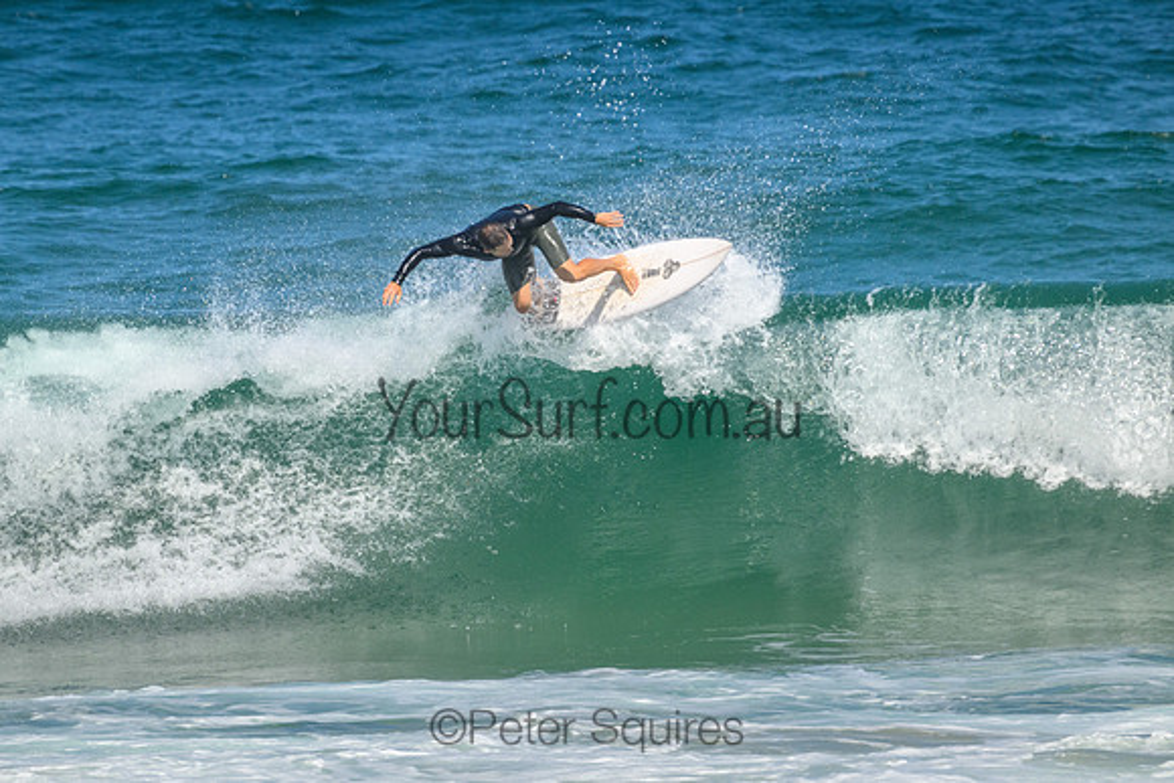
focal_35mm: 920
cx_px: 501
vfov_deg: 1.5
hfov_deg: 2.2
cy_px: 335
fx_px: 30019
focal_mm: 800
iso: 1250
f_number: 11
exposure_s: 1/2000
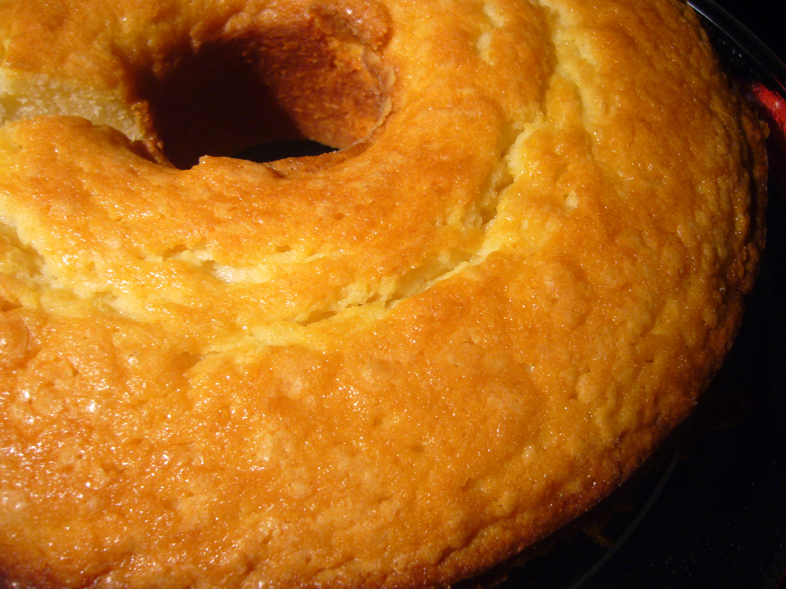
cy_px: 294
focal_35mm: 35
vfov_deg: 40.7
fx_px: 795
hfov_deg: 52.6
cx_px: 393
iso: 160
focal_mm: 5.8
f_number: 2.8
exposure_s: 1/15
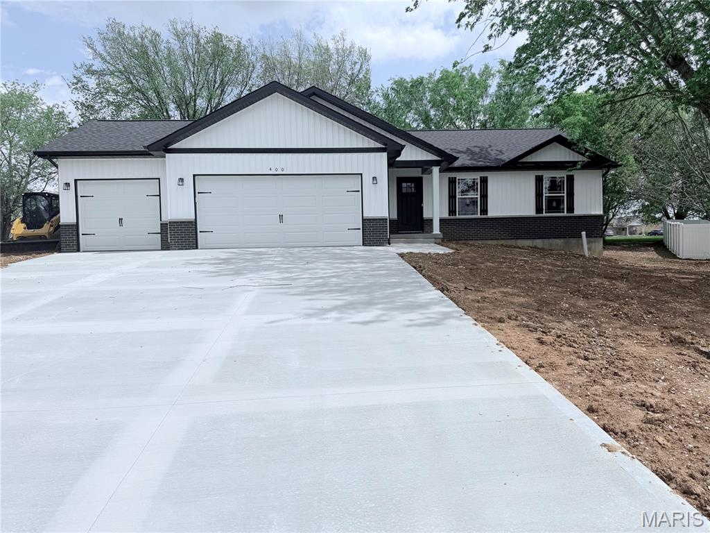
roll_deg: +2.2
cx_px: 355
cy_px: 266
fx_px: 492
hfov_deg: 71.6
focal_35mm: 24
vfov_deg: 56.8
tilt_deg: -1.8
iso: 80
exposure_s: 1/9091
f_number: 1.78
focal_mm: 6.76
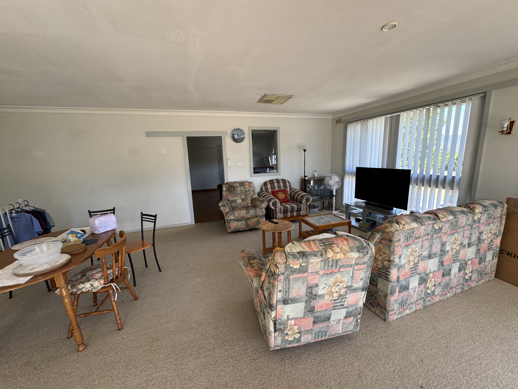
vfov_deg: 85.7
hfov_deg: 102.1
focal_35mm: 14
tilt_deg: -9.9
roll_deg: +2.3
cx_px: 259
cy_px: 194
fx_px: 209
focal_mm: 2.22
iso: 80
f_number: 2.2
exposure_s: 1/99
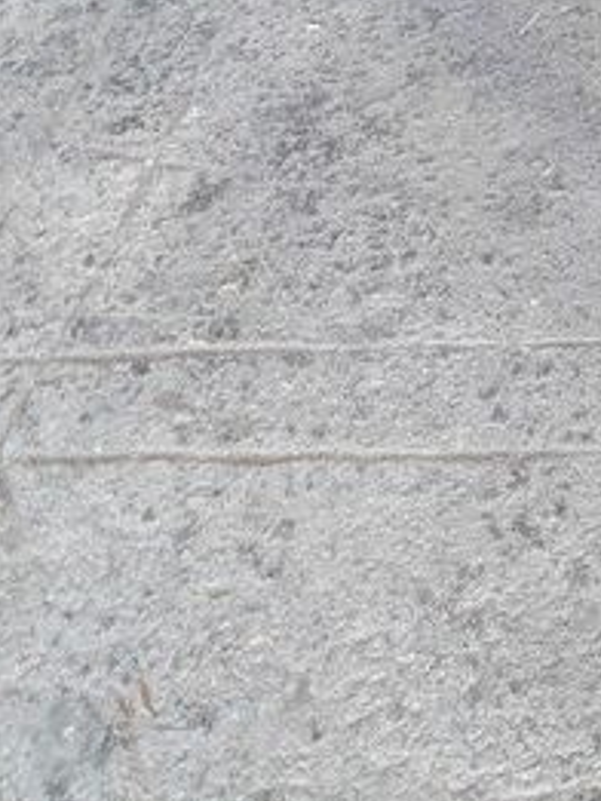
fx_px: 1434
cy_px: -49
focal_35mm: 62
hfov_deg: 22.5
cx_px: 632
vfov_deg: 28.7
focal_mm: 3.6
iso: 64
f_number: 1.9
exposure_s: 1/50
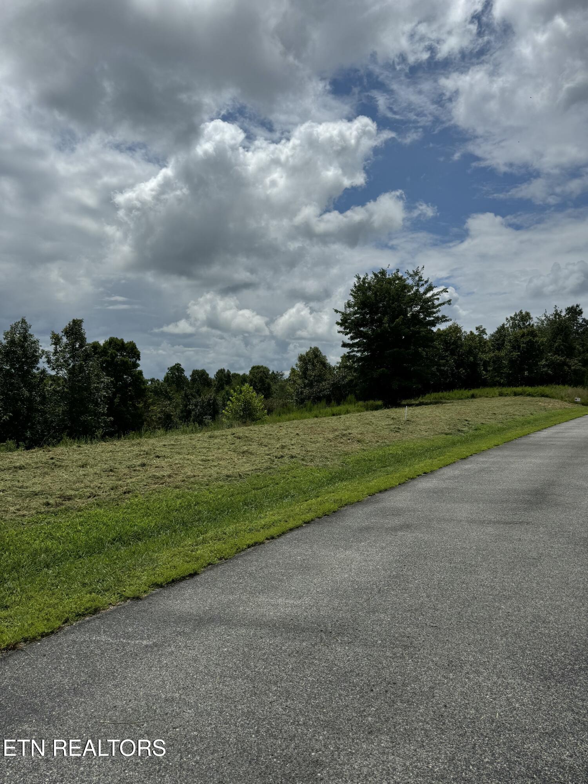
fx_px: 544
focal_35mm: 24
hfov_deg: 56.8
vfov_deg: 71.6
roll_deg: -0.2
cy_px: 392
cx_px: 294
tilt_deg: +0.5
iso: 64
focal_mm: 6.76
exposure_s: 1/12346
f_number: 1.78
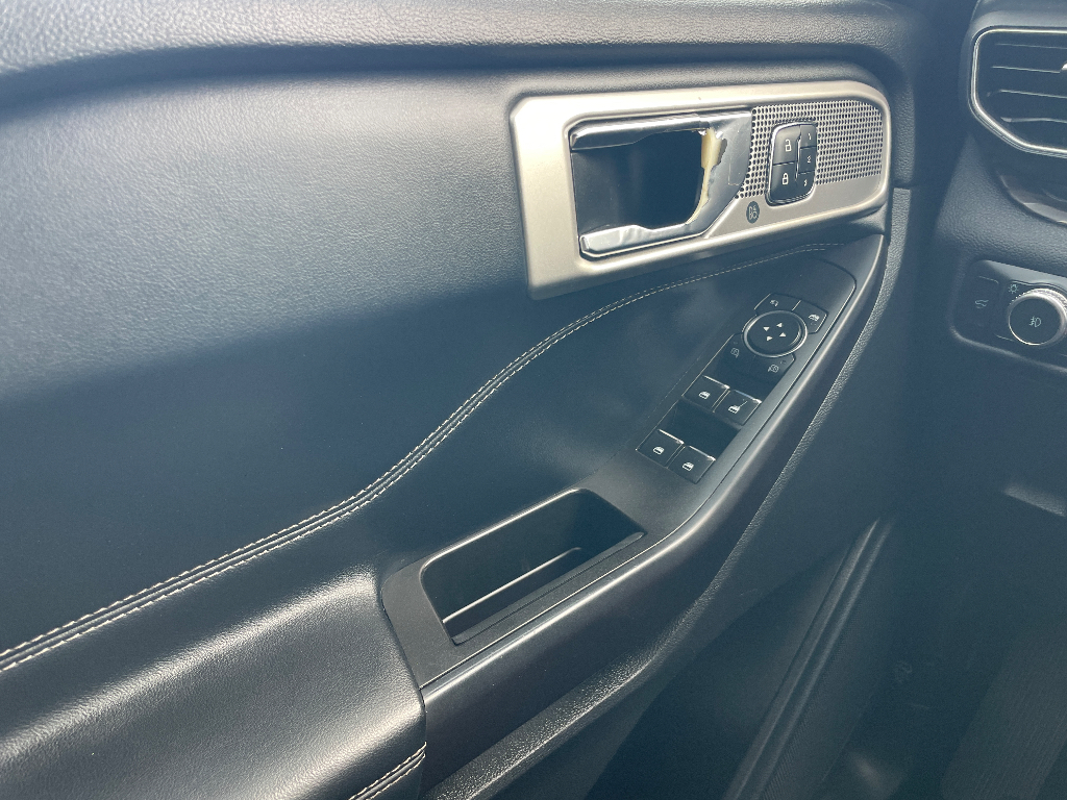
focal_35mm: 26
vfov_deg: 53.1
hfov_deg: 67.3
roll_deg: -1.8
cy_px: 400
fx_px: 801
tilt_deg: -26.9
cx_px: 534
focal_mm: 4.2
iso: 80
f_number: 1.6
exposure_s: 1/121
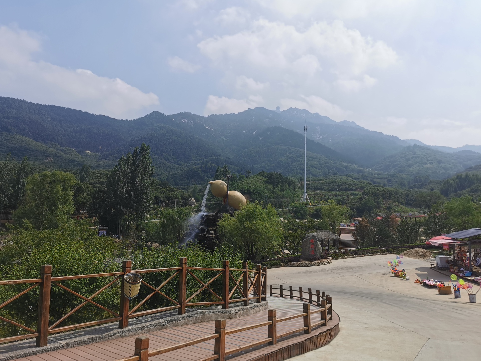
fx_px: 389
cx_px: 242
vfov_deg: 49.7
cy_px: 178
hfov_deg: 63.5
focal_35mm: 28
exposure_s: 1/6536
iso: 50
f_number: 1.6
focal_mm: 5.56
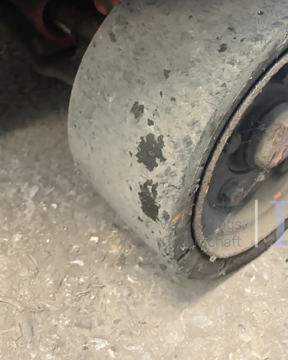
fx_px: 458
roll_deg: -3.7
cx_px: 204
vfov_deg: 40.8
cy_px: 64
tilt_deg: -33.7
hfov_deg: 34.4
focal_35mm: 43
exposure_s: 1/25
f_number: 1.6
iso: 500
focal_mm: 5.96
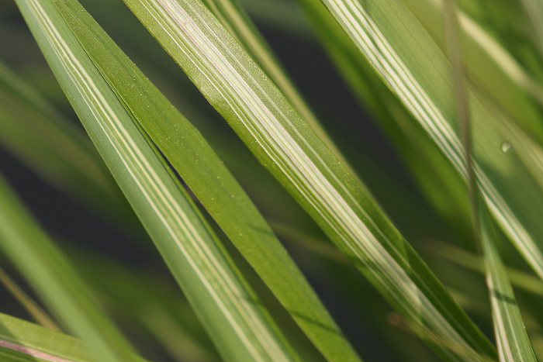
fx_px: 3877
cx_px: 130
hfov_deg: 8.0
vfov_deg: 5.3
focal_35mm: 257
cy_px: 67
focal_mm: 100
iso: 100
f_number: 4
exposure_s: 1/400
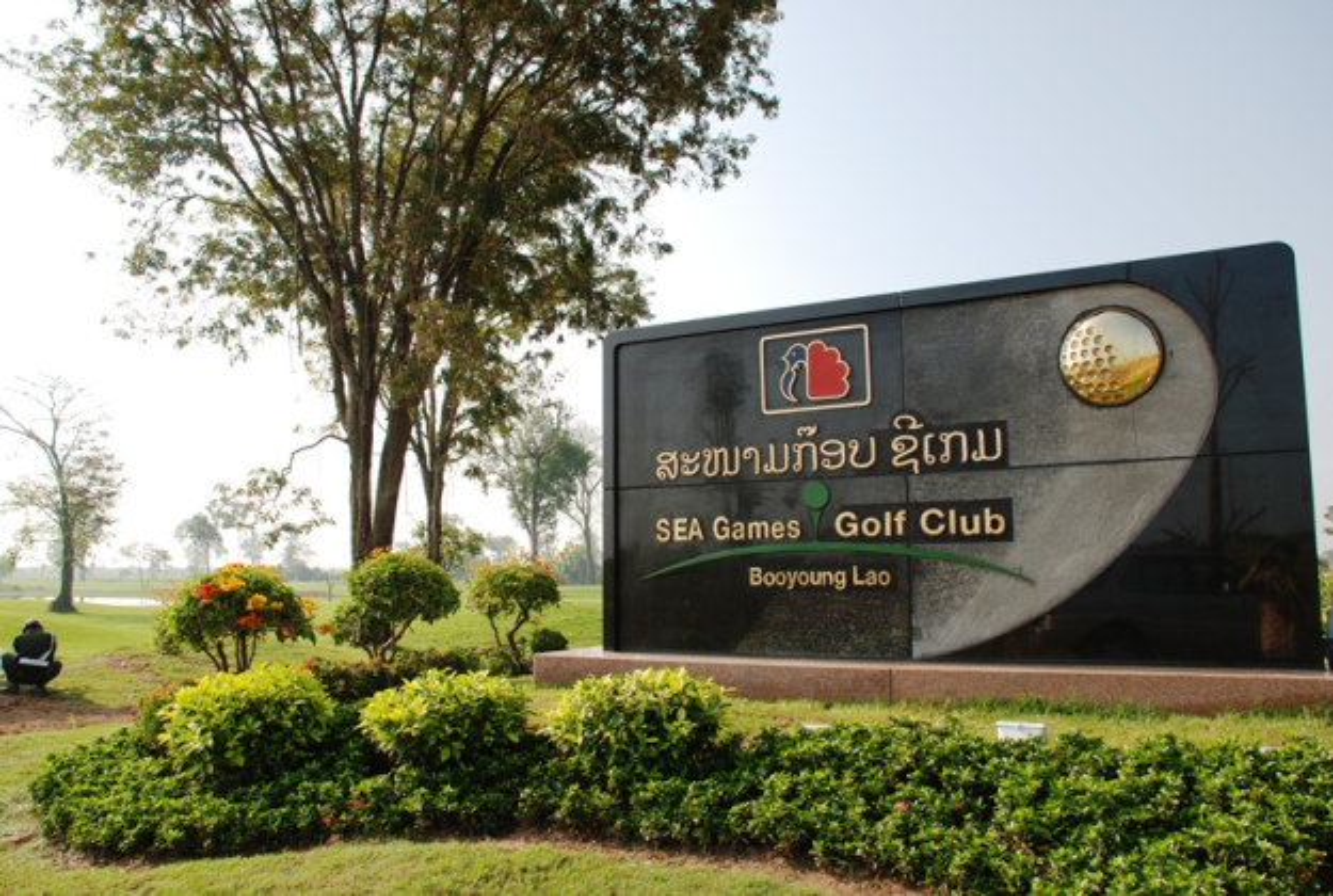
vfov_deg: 43.8
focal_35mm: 30
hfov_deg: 61.8
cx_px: 666
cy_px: 448
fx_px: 1113
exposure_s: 1/200
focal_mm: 20
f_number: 7.1
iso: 100
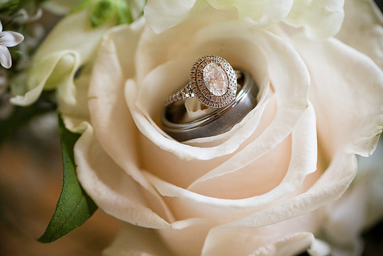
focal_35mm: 105
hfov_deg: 19.5
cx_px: 192
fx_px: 1117
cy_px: 128
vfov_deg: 13.0
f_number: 6.3
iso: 5000
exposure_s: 1/250
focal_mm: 105
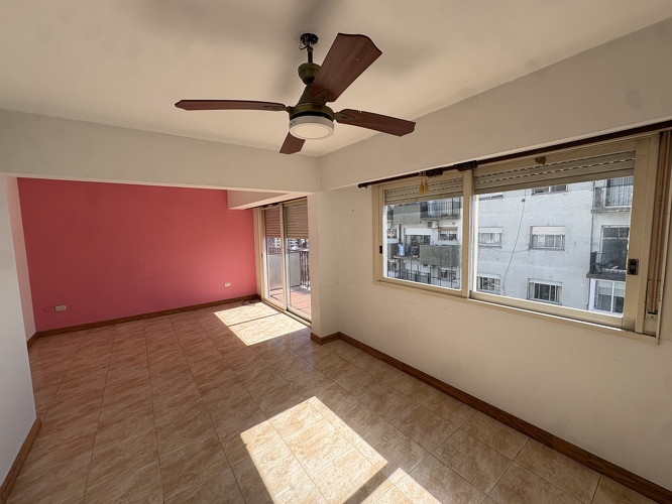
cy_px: 252
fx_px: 272
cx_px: 336
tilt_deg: -5.1
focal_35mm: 14
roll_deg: +2.3
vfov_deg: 85.7
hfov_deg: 102.0
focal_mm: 2.22
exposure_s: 1/741
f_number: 2.2
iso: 50
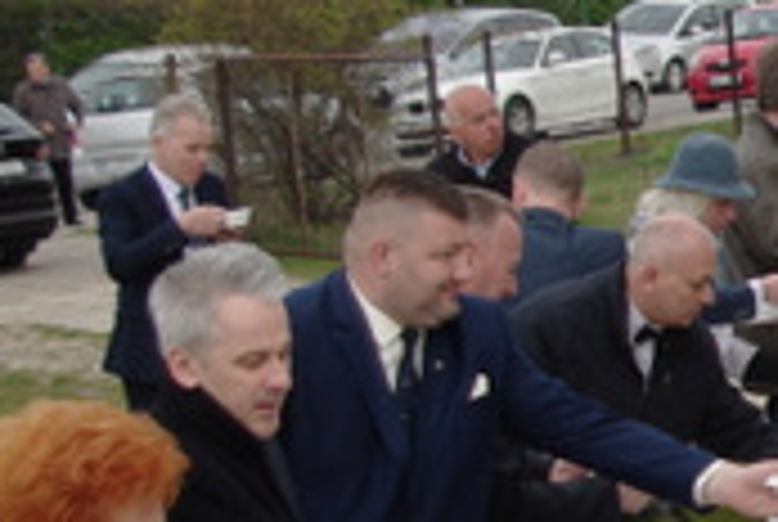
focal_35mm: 139
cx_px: 1120
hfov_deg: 13.9
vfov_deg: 9.9
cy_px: 400
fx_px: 3009
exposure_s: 1/500
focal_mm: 20
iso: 280
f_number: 4
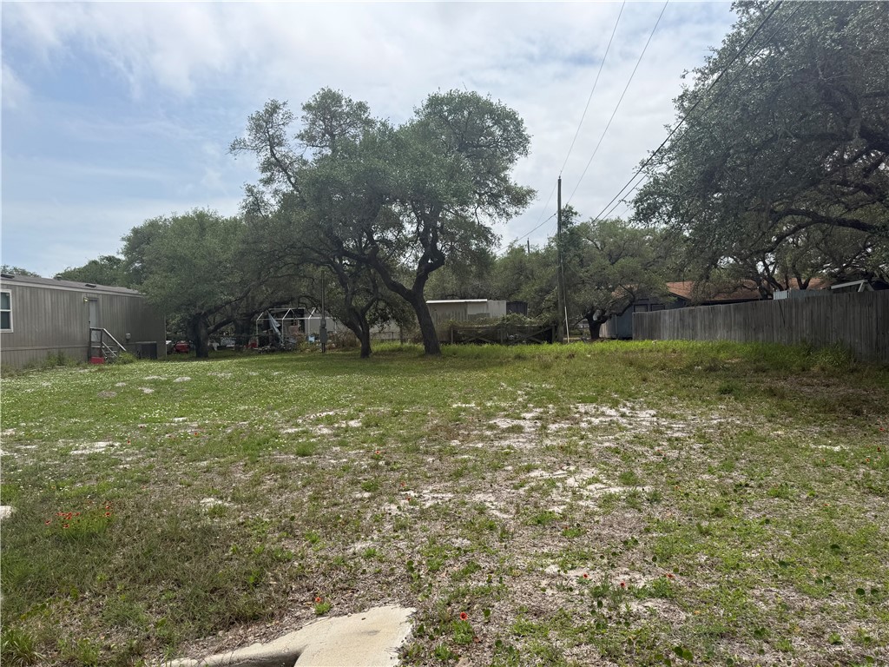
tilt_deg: +0.5
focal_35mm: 24
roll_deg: +1.9
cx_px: 444
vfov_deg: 56.8
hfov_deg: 71.6
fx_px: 616
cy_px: 334
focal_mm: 6.76
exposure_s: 1/6173
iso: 80
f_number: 1.78
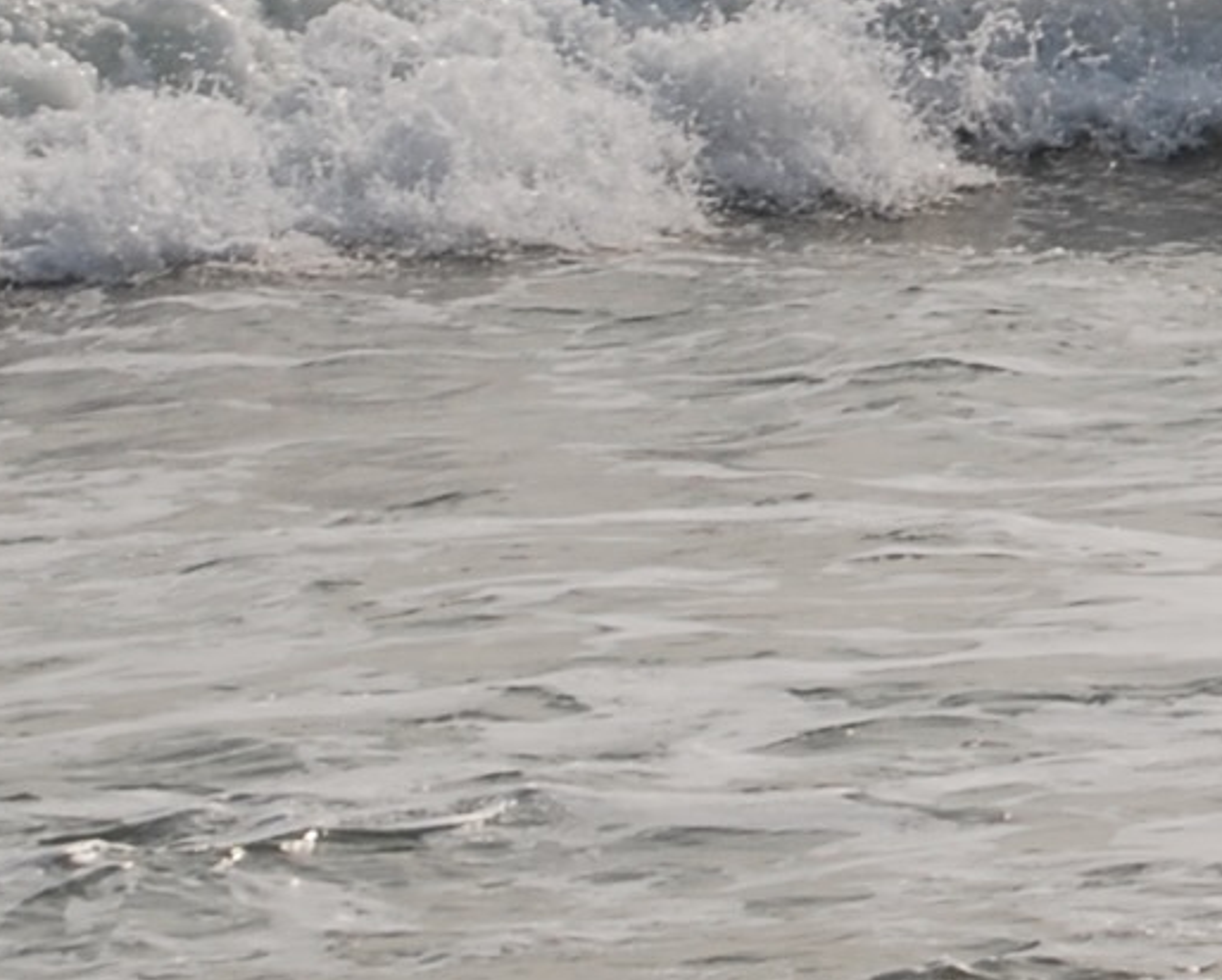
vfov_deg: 2.6
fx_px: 21559
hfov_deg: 3.2
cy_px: -385
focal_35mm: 596
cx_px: 2116
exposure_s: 1/800
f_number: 7.1
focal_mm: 75
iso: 100
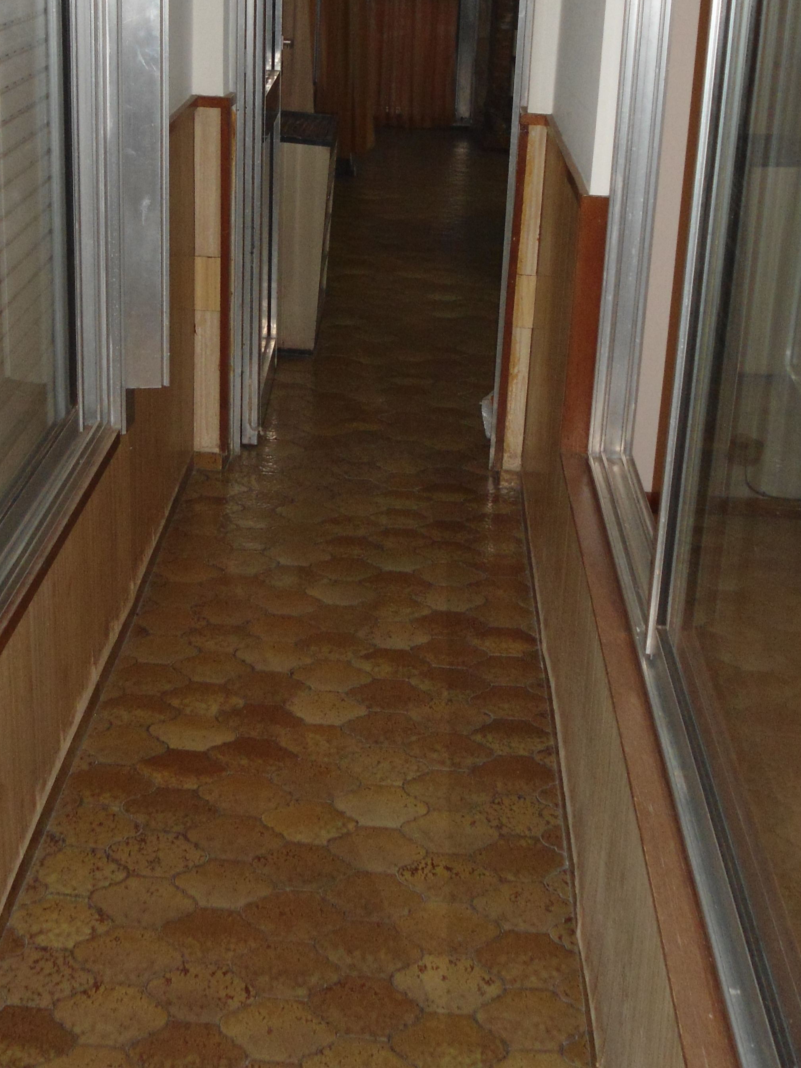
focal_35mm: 46
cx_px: 366
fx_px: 1419
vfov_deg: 40.5
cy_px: 314
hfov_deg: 31.5
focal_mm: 5.6
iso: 200
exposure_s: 1/40
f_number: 3
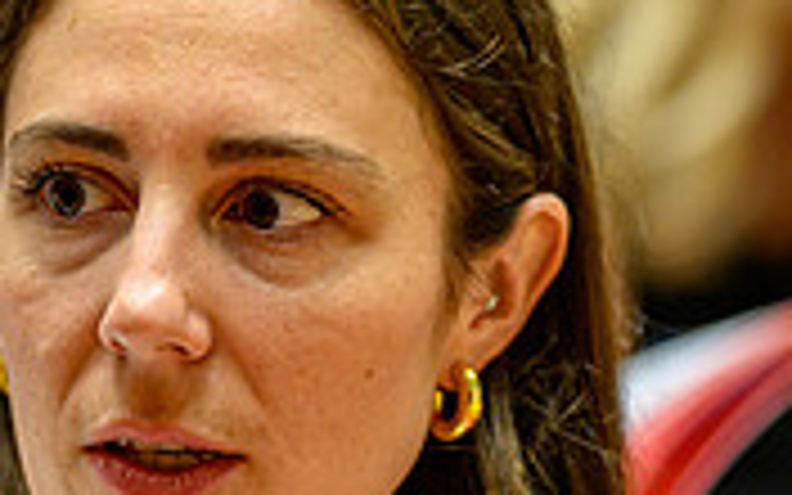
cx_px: 81
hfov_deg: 4.6
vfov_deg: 2.9
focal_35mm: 457
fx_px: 9864
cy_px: 551
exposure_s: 1/125
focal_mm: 135
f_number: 2
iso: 450
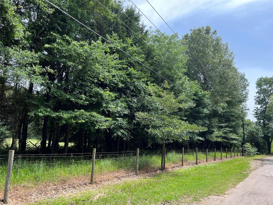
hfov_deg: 67.3
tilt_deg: +3.8
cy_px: 102
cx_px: 136
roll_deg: -0.9
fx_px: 205
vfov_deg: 53.1
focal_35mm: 26
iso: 50
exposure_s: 1/982
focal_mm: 5.7
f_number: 1.5
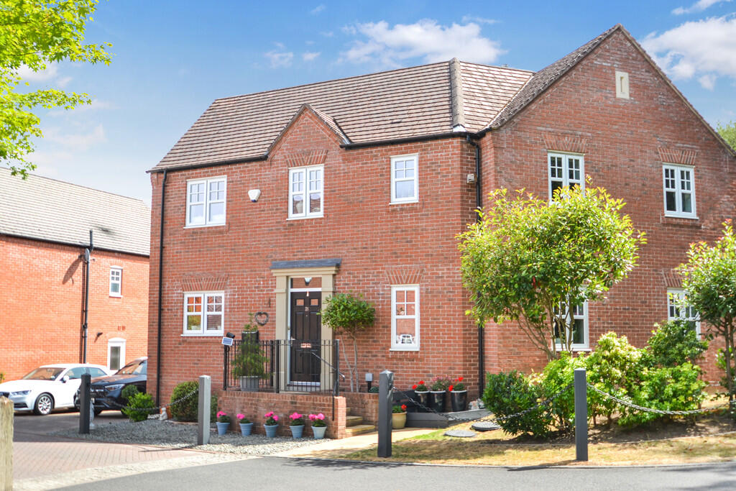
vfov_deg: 36.9
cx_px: 368
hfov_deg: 53.1
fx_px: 736
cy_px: 246
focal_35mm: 36
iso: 100
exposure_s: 1/200
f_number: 5
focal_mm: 24
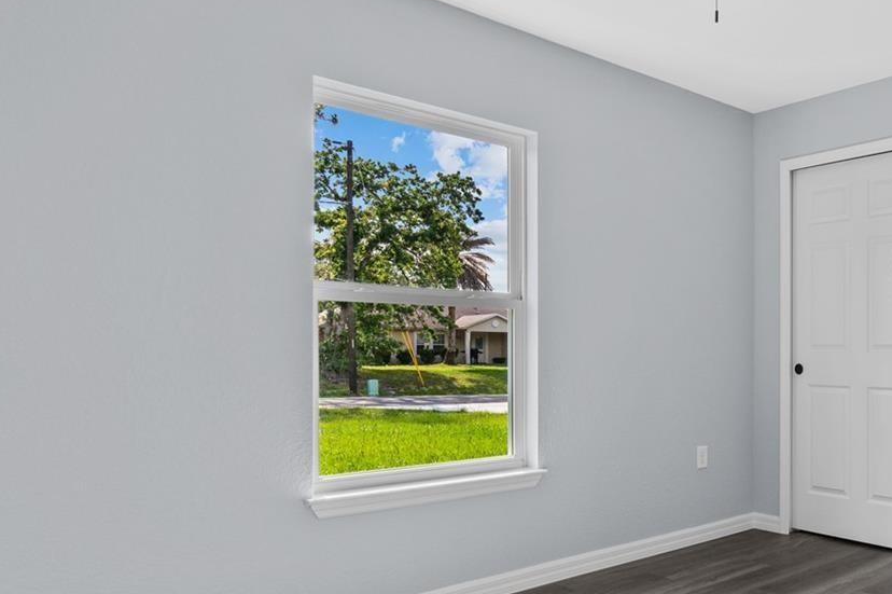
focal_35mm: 29
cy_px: 375
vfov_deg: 44.5
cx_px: 802
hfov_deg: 55.3
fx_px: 718
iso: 250
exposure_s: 1/125
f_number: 8
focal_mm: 10
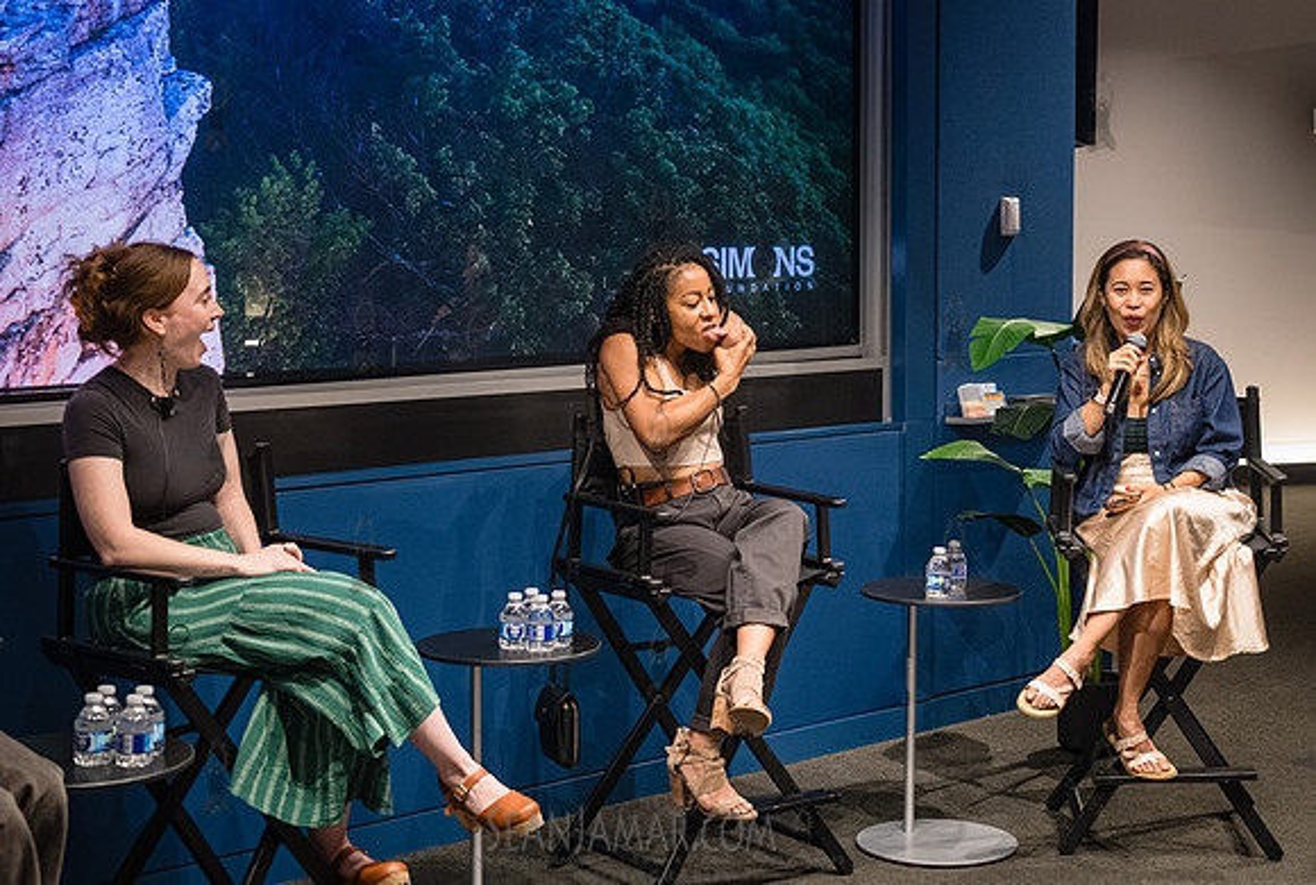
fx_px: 2211
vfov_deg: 22.6
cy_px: 357
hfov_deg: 33.1
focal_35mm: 60
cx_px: 767
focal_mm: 50
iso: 5000
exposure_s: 1/200
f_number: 3.5
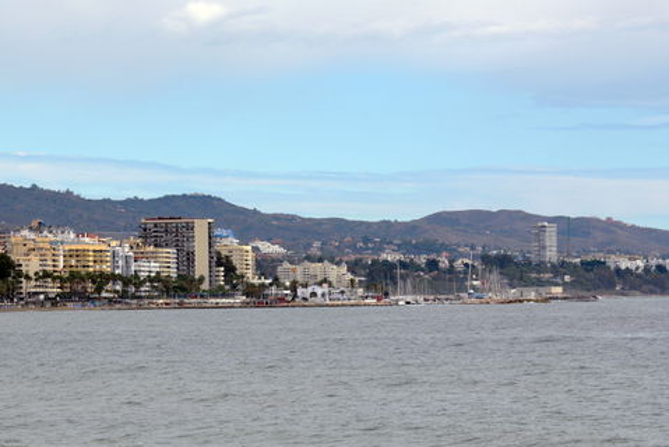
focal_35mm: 170
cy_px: 224
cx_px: 334
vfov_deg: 8.1
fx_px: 3161
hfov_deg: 12.1
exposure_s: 1/320
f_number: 20
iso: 500
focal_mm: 170
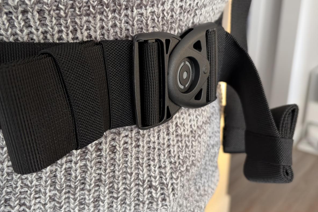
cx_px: 161
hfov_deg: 51.9
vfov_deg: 35.9
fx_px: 327
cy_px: 103
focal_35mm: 37
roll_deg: -0.9
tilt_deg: -19.6
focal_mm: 5.96
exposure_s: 1/43
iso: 160
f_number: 1.6
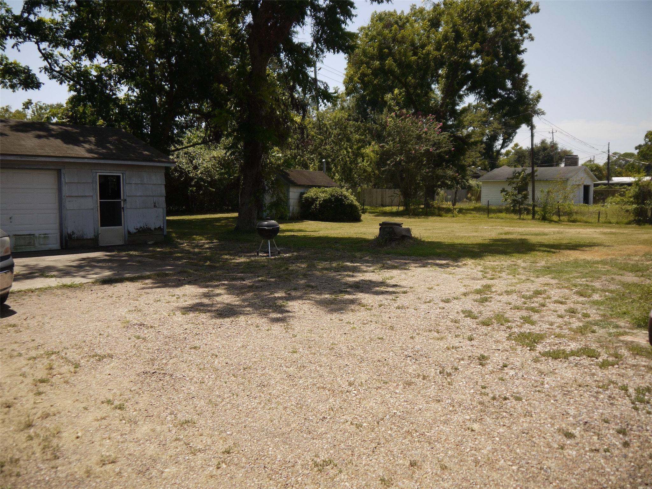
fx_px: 527
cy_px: 244
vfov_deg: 49.7
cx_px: 326
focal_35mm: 28
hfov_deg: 63.4
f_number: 3.5
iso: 100
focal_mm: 14
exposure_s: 1/1300
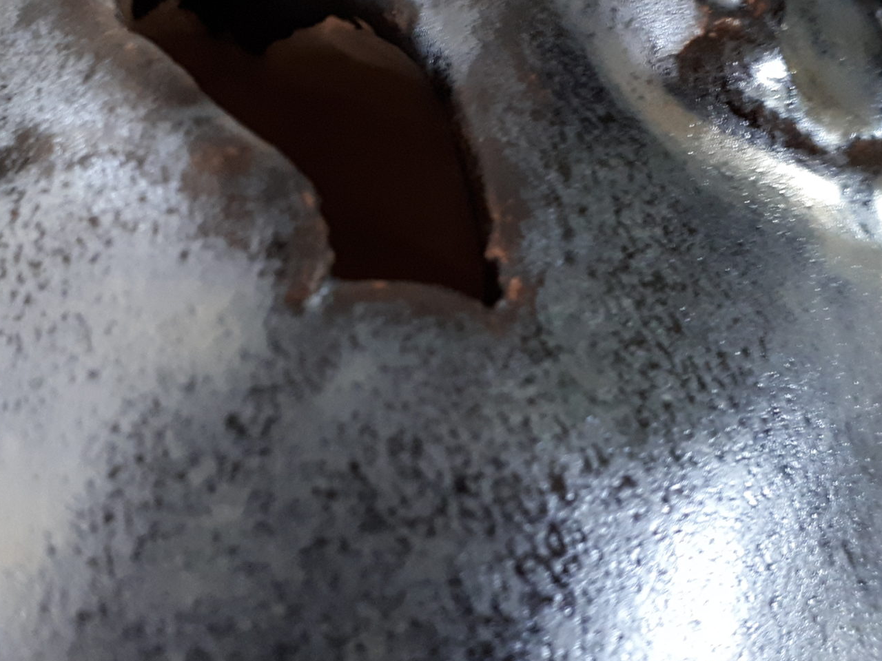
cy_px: 291
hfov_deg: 35.4
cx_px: 356
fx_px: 1376
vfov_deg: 27.0
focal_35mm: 54
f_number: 1.9
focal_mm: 3.6
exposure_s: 1/17
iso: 400
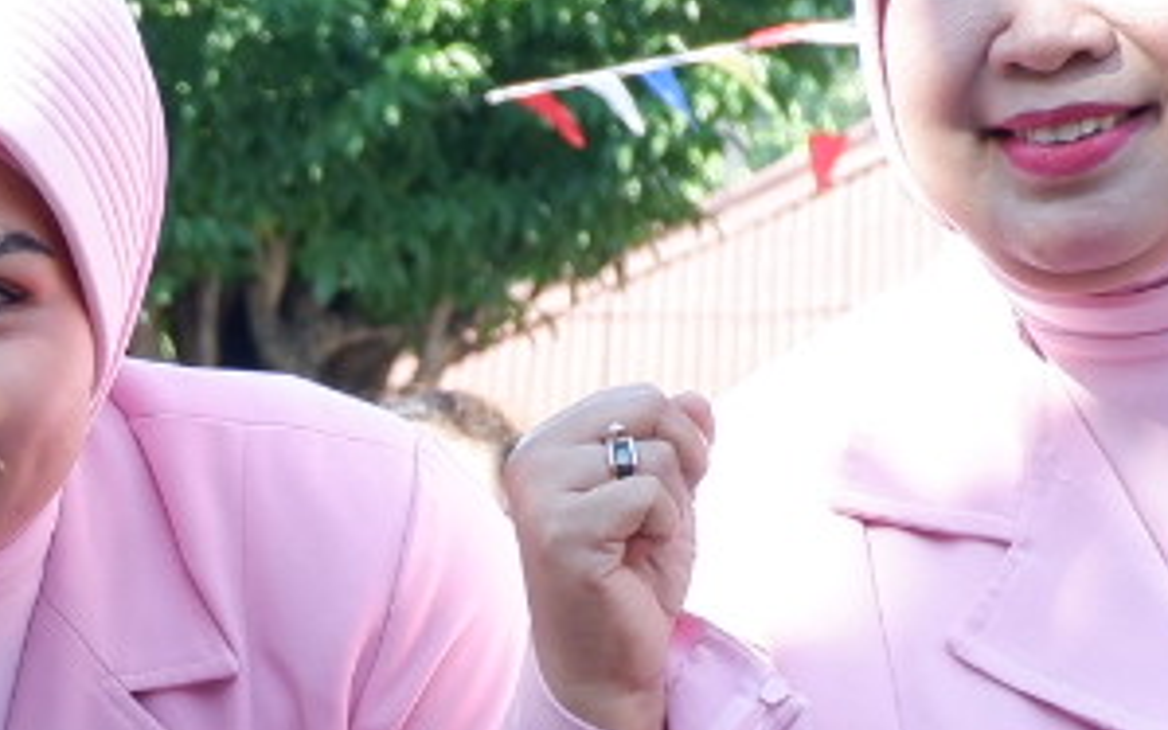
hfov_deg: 8.3
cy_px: 1542
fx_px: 7896
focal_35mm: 248
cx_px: -559
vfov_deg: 5.2
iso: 200
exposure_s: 1/160
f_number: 4.4
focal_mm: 27.1
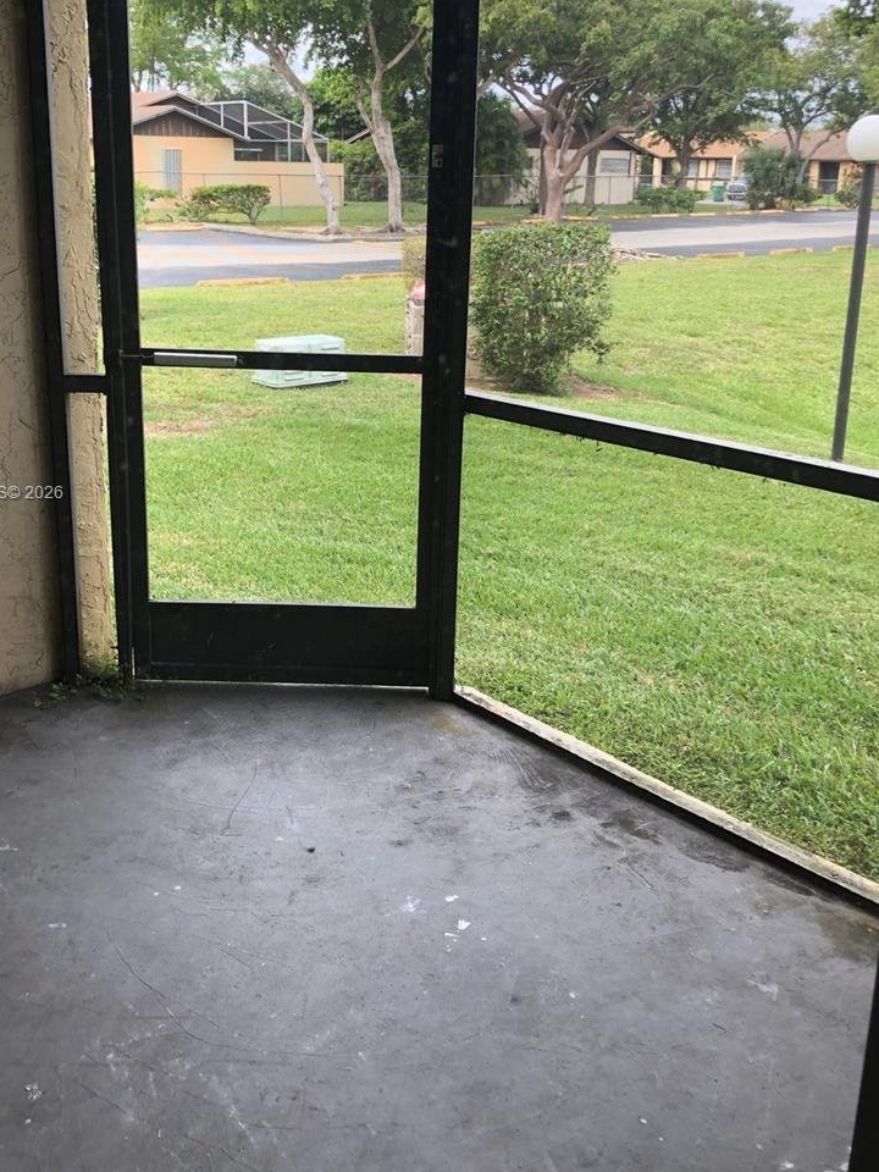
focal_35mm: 35
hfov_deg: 40.6
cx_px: 387
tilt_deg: -16.6
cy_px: 494
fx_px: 1185
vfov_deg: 52.4
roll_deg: -0.4
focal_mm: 3.99
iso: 20
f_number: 1.8
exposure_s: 1/120
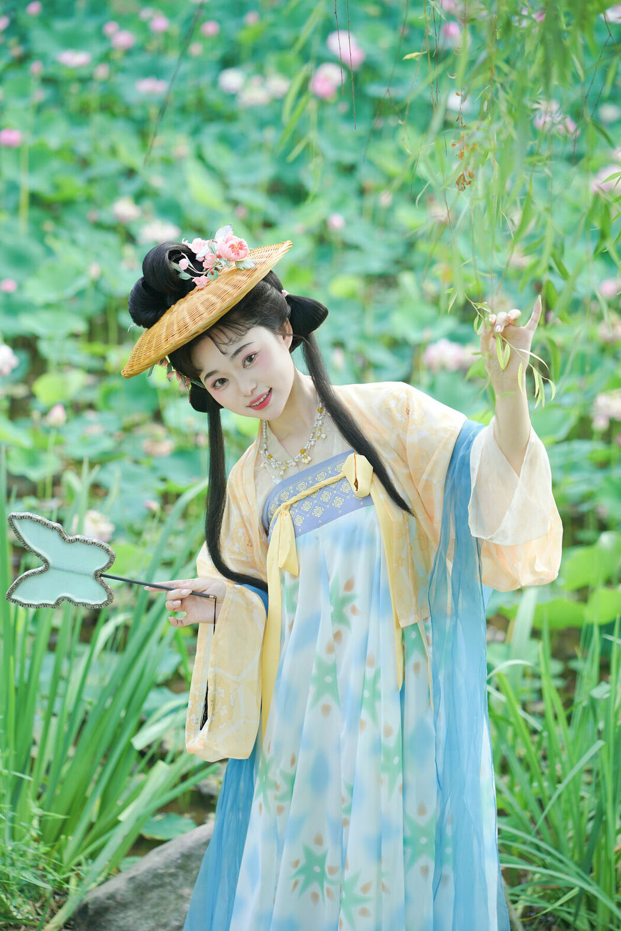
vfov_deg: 23.9
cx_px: 310
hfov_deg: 16.1
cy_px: 466
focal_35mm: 85
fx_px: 2199
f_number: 2.8
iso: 200
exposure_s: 1/320
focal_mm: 85
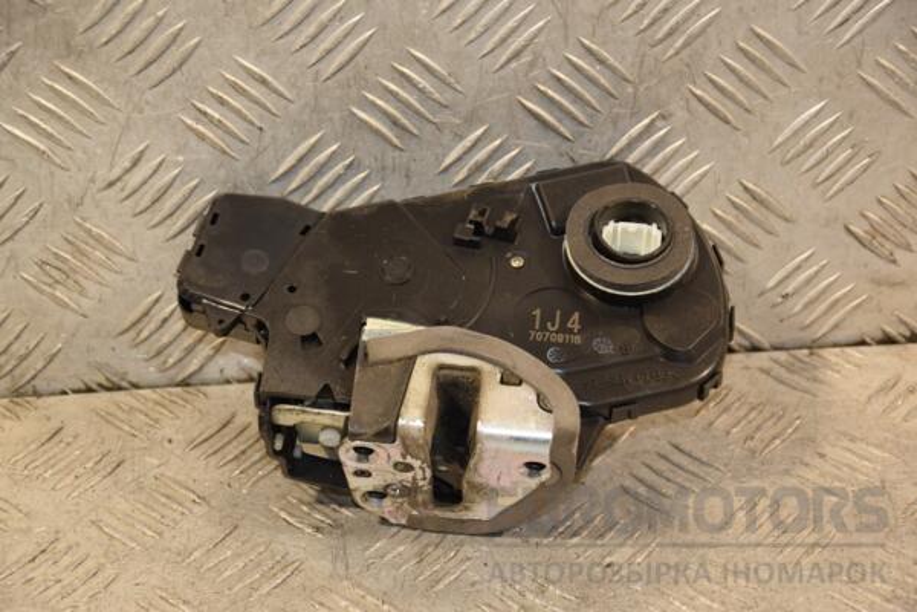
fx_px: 2674
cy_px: 306
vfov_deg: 13.0
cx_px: 458
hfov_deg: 19.5
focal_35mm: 105
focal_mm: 70
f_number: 5.3
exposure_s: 1/125
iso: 800
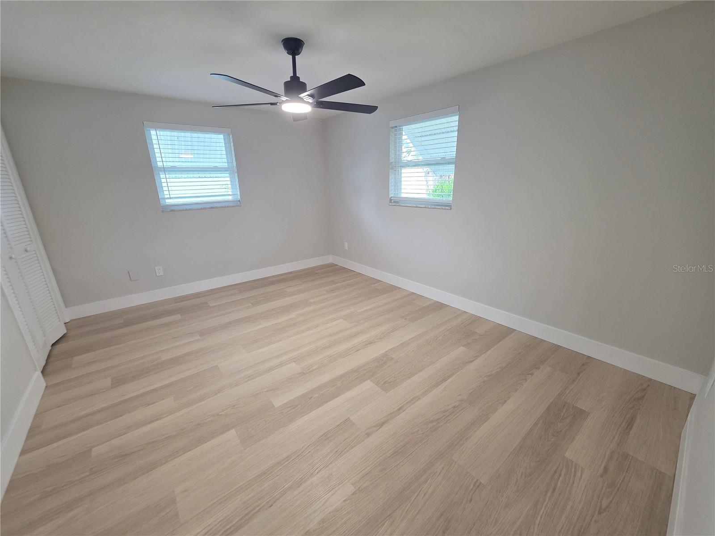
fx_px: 269
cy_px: 268
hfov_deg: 106.2
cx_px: 358
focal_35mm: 13
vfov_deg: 89.9
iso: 200
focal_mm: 2.2
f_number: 1.9
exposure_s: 1/60
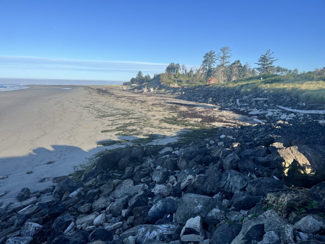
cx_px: 162
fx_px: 244
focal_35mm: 26
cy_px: 122
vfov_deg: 53.1
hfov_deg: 67.3
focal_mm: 5.1
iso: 50
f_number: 1.6
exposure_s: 1/1802
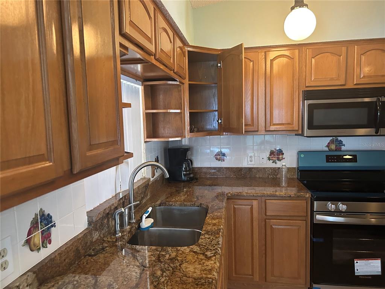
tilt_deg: -4.4
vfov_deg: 53.1
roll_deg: +2.2
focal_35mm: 26
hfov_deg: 67.3
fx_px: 289
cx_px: 192
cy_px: 144
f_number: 1.5
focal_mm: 5.7
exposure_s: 1/60
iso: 500
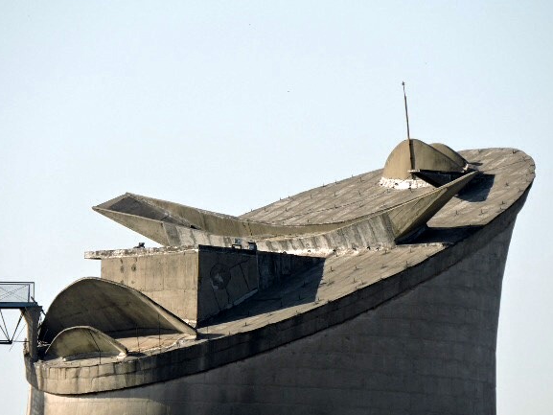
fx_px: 11521
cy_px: 215
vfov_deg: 2.1
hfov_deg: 2.7
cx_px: 265
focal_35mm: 721
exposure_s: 1/400
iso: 100
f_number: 5.6
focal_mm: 116.5
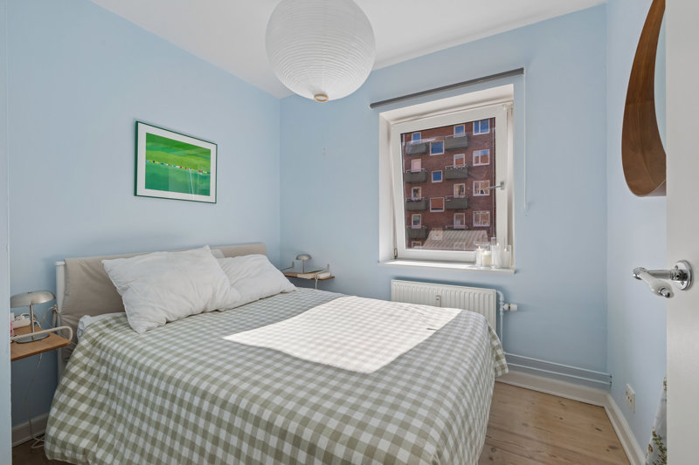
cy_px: 232
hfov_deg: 100.4
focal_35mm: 15
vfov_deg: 77.3
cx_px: 350
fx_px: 291
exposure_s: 1/100
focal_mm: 15
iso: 125
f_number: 11
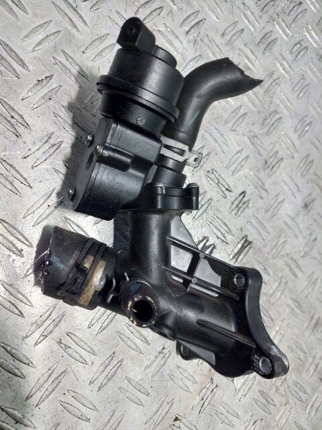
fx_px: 310
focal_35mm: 25
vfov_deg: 69.4
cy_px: 215
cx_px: 161
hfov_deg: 54.9
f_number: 1.8
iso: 50
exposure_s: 1/50
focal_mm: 5.23
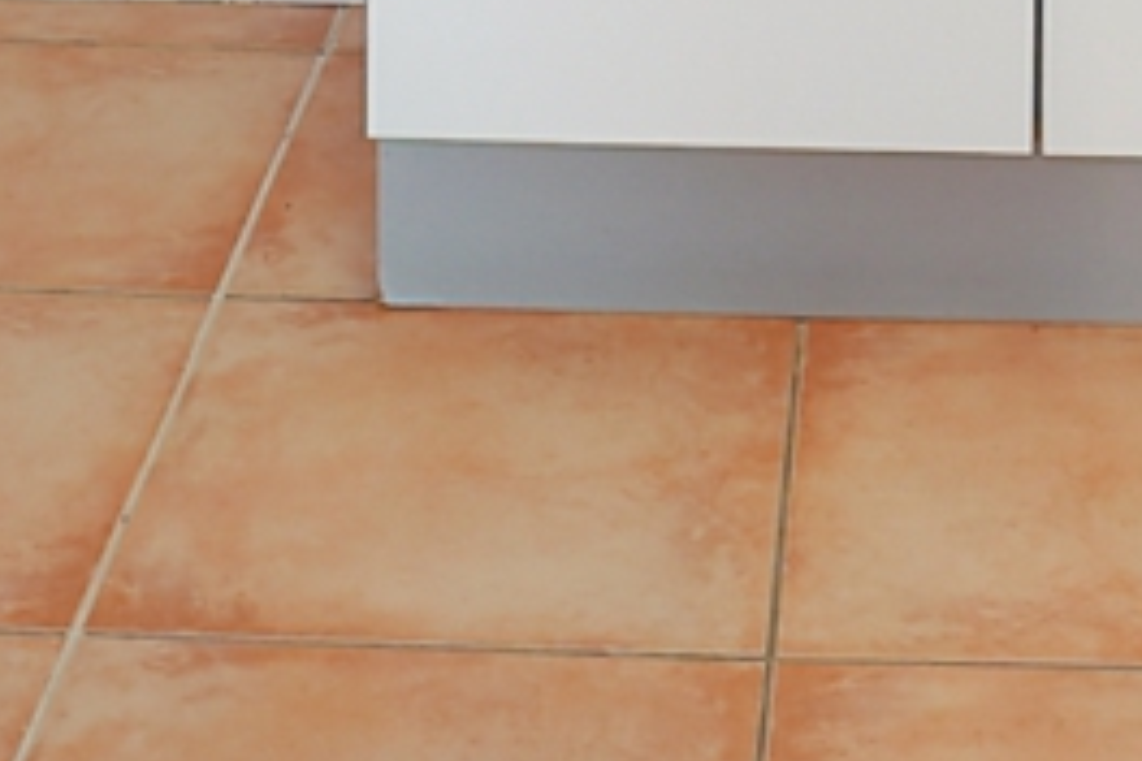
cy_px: -1466
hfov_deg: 18.7
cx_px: 796
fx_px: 3457
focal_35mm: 109
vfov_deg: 9.8
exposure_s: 1/1.25
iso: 200
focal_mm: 18
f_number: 11
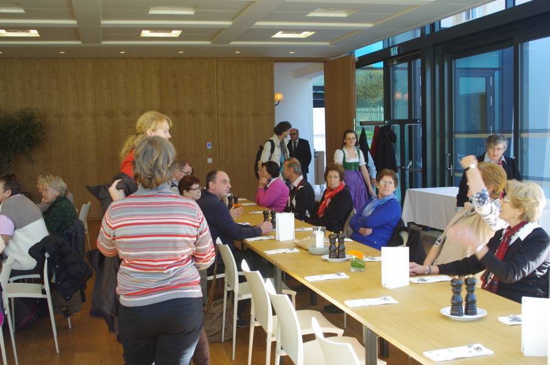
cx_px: 275
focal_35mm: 42
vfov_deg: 31.8
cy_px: 182
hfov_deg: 46.4
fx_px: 641
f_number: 6.3
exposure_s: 1/60
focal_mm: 28
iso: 400
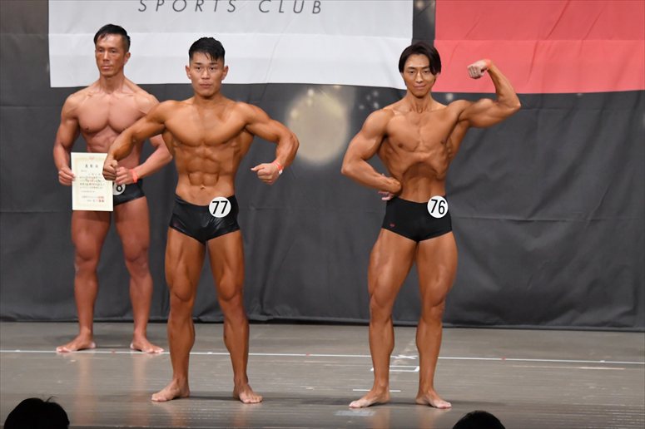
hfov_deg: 10.2
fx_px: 3617
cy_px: 214
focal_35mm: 202
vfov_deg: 6.8
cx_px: 322
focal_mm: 135
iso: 6400
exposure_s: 1/400
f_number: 5.6
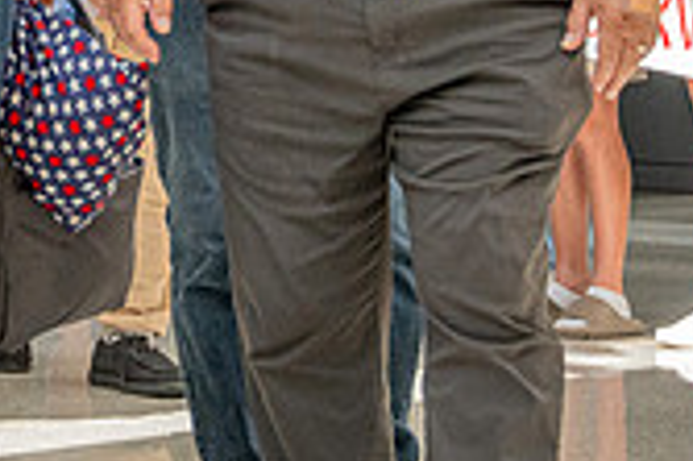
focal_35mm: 196
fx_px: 3769
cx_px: -160
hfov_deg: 10.3
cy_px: -174
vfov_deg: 6.9
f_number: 3.3
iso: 800
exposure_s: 1/1000
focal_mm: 34
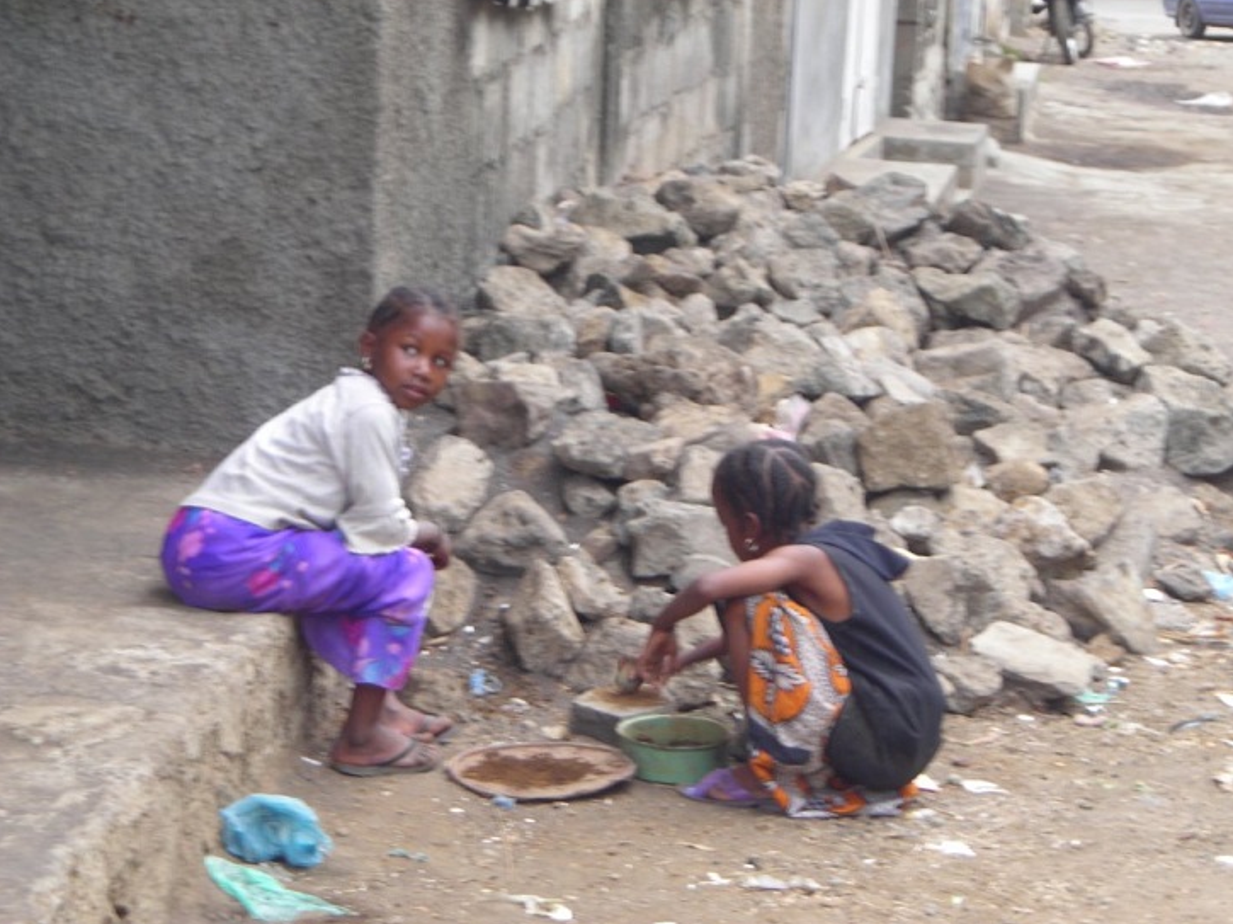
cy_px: 473
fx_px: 4272
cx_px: 633
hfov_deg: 16.4
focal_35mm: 120
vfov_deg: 12.3
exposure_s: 1/30
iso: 75
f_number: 5.3
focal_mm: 19.2
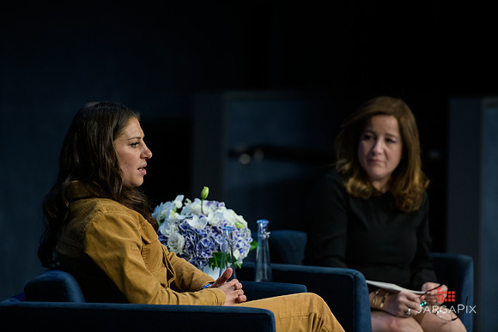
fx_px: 2767
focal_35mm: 200
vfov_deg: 6.9
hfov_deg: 10.3
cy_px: 166
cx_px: 249
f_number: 3.2
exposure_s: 1/200
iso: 1600
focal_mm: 200
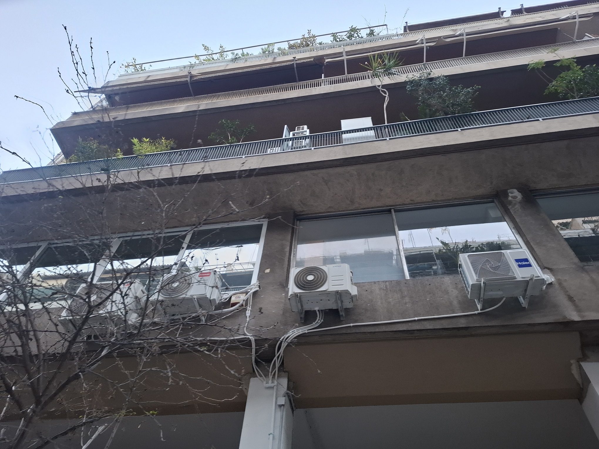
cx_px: 300
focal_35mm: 23
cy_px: 224
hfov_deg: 73.9
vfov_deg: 58.9
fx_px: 398
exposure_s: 1/100
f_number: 1.8
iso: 200
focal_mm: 5.54
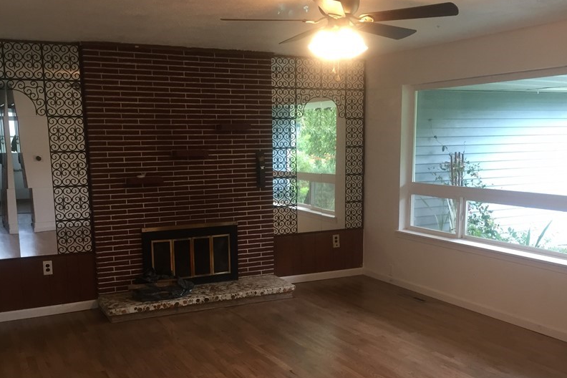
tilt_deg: -10.5
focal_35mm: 39
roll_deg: -0.8
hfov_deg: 49.6
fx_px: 614
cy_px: 244
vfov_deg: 34.0
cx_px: 284
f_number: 2.2
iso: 80
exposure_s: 1/30
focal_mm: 4.15
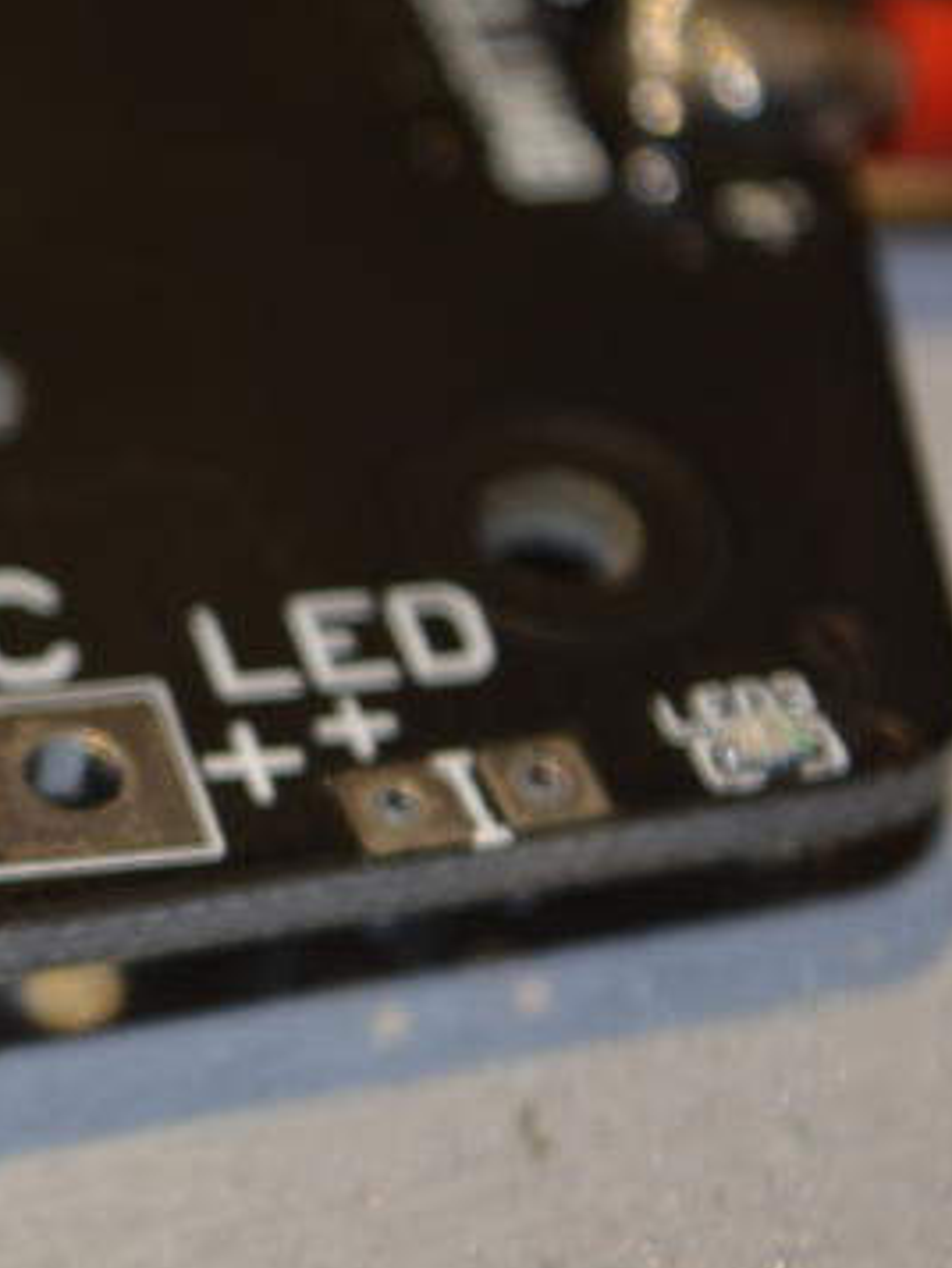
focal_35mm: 222
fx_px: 8148
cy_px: 918
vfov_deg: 8.9
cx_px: -590
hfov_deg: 6.6
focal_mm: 55
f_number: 5.6
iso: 180
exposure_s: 1/30
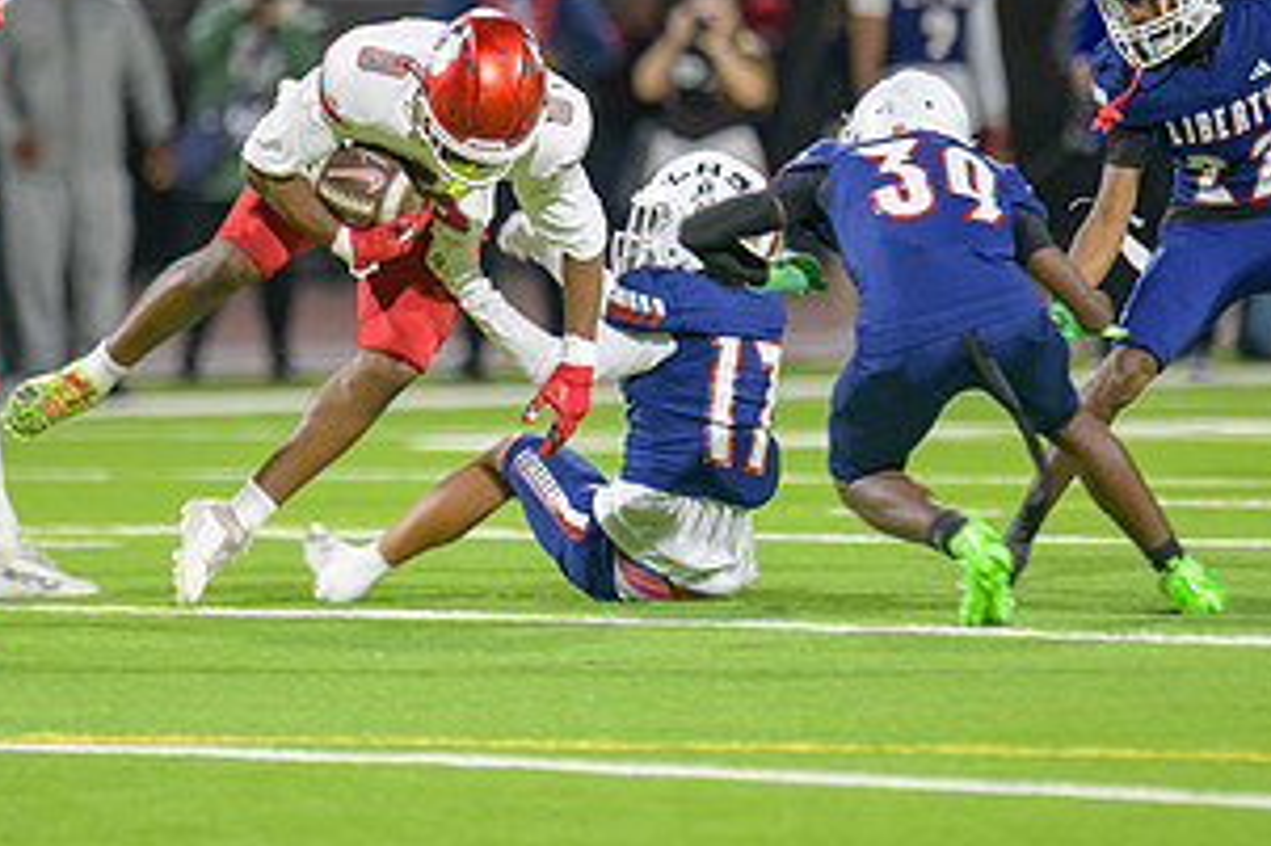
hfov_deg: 3.6
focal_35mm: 577
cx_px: 568
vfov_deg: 2.4
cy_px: 221
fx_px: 20359
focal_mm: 300
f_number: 2.8
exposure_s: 1/250
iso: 1250
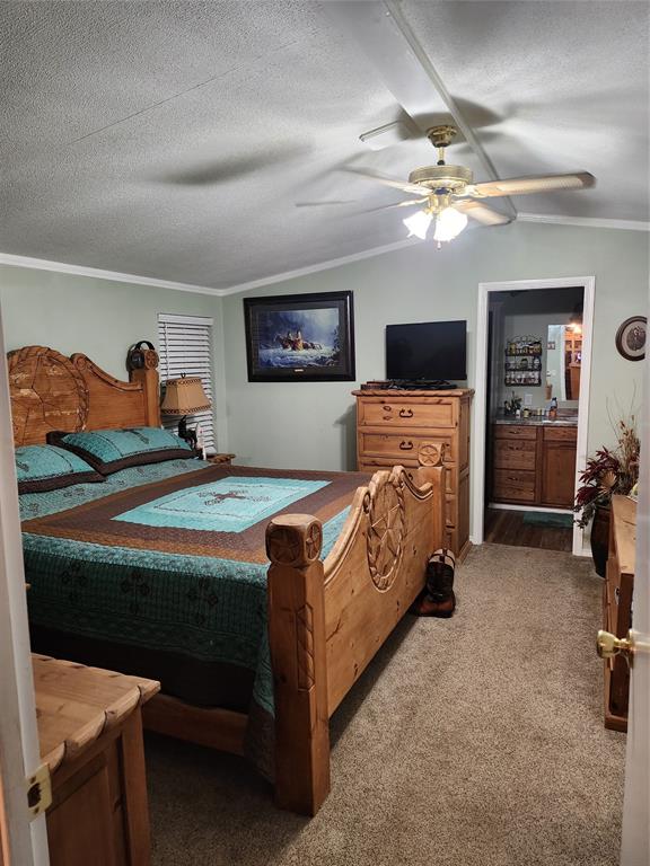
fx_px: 601
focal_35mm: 24
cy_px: 433
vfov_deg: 71.6
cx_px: 325
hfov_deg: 56.8
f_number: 1.8
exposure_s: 1/120
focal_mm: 5
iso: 640
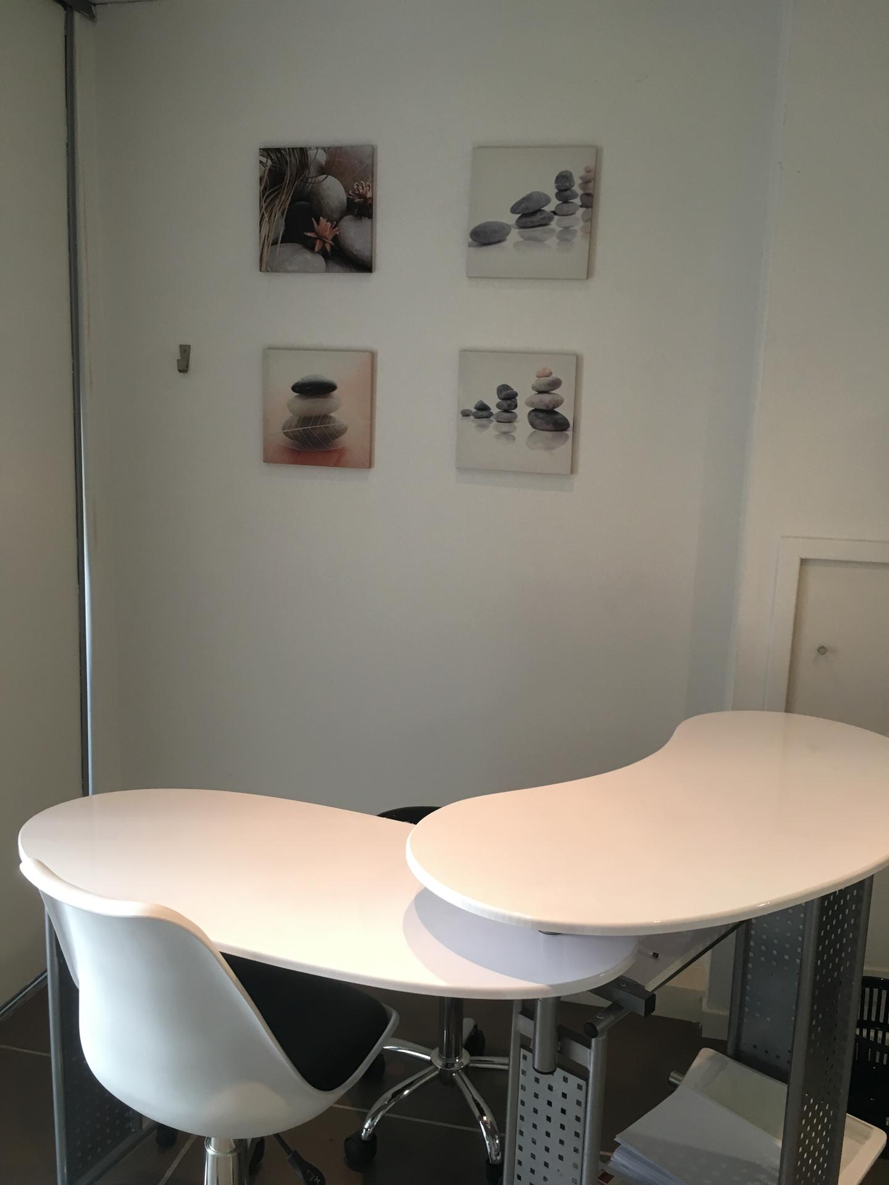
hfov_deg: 48.2
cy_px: 592
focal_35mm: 29
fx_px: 993
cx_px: 444
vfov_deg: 61.7
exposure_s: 1/33
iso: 100
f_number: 2.2
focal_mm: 4.15
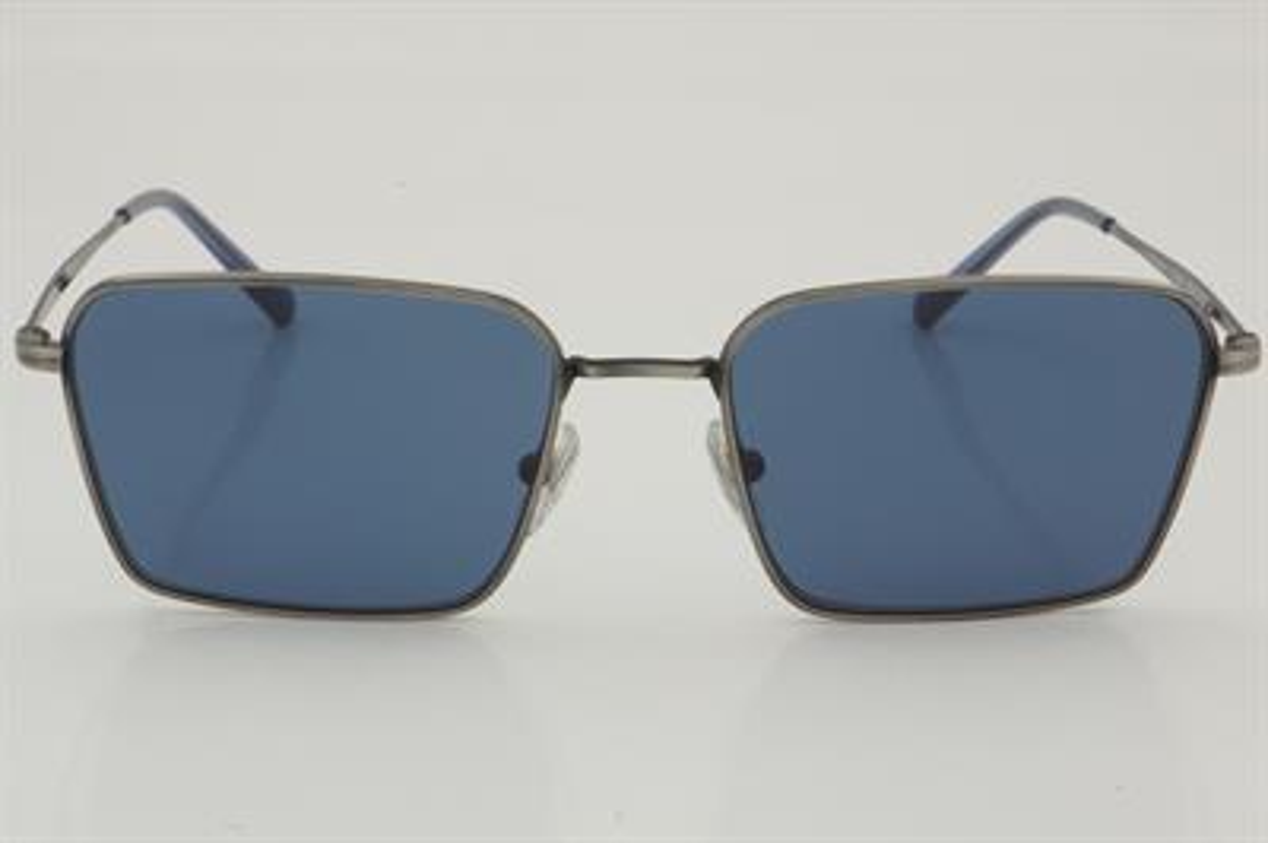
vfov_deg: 16.5
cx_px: 634
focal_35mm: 82
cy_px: 422
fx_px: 2903
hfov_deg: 24.6
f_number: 32
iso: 100
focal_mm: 55
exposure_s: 1/3
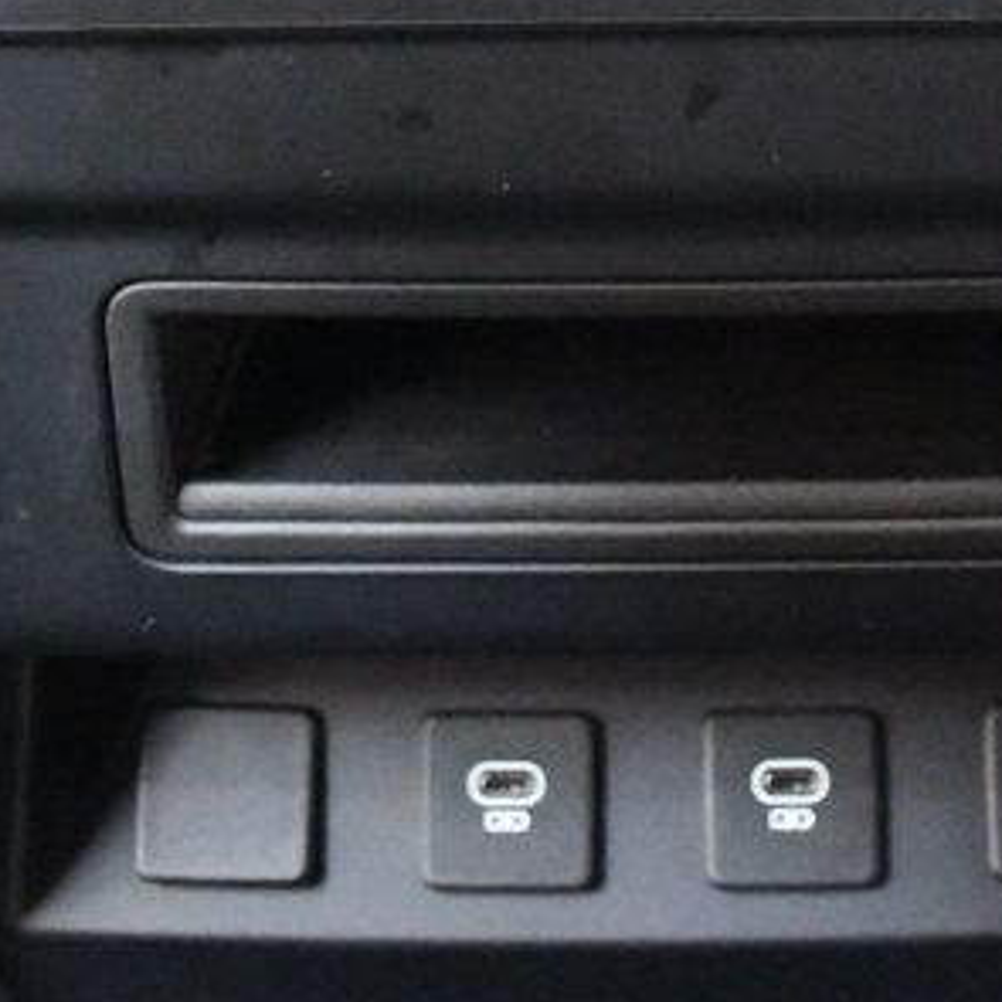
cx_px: 564
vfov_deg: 16.1
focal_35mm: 106
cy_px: -31
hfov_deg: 16.4
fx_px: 3471
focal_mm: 24
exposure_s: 1/50
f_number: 3.8
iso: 12800
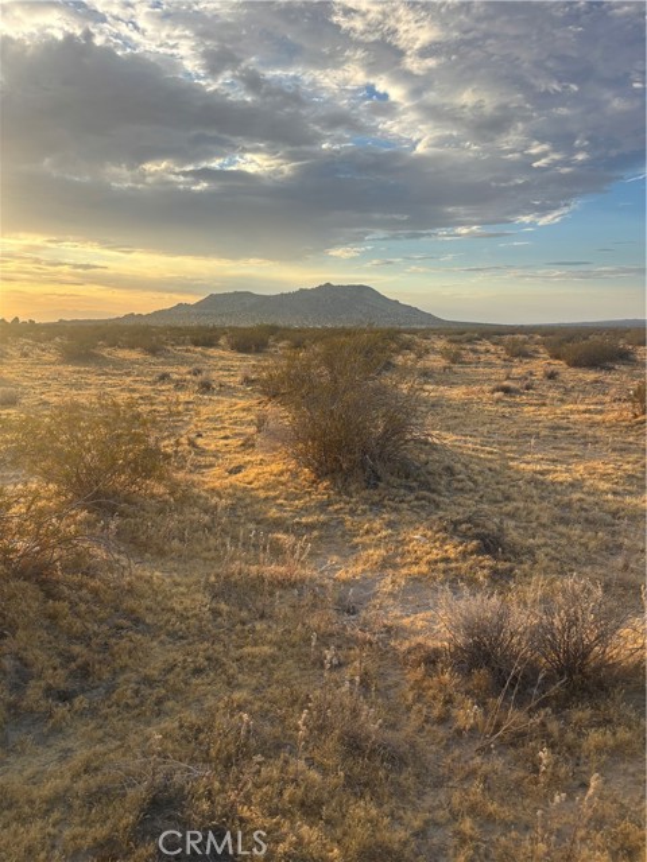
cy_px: 431
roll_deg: +0.3
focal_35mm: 26
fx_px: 648
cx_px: 324
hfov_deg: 53.1
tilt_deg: -9.5
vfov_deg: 67.3
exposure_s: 1/1139
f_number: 1.6
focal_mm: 5.96
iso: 50
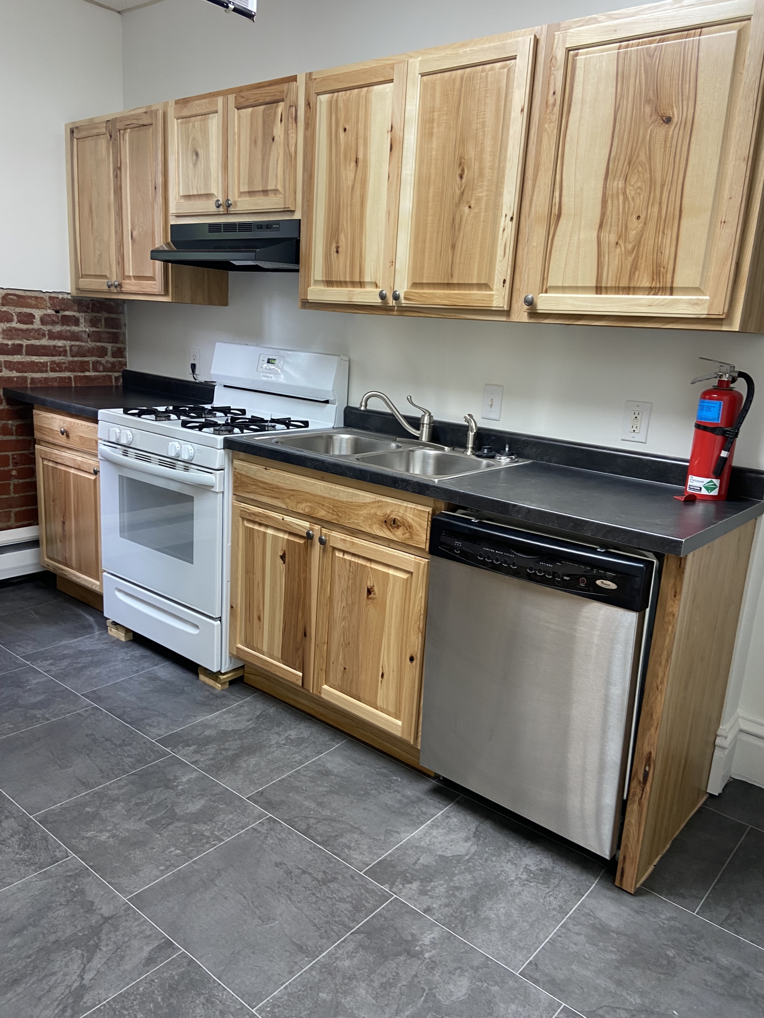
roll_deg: -3.1
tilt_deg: -12.8
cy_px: 509
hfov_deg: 53.1
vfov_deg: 67.3
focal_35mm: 26
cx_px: 382
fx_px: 765
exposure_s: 1/41
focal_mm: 4.25
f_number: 1.8
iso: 80
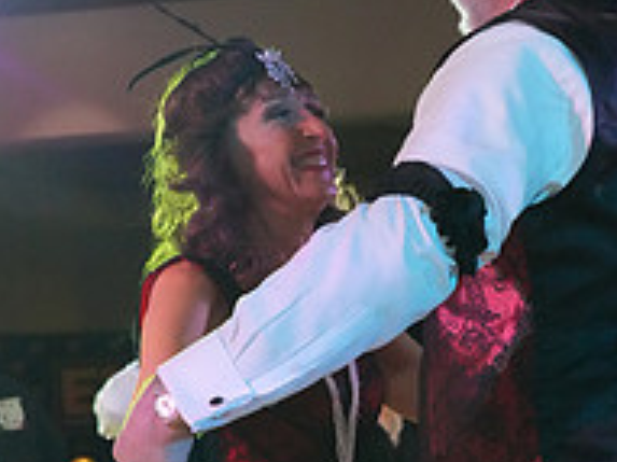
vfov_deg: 9.2
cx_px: 428
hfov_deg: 12.5
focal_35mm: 158
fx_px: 2814
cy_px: 591
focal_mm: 54
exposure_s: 1/250
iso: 10000
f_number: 6.3
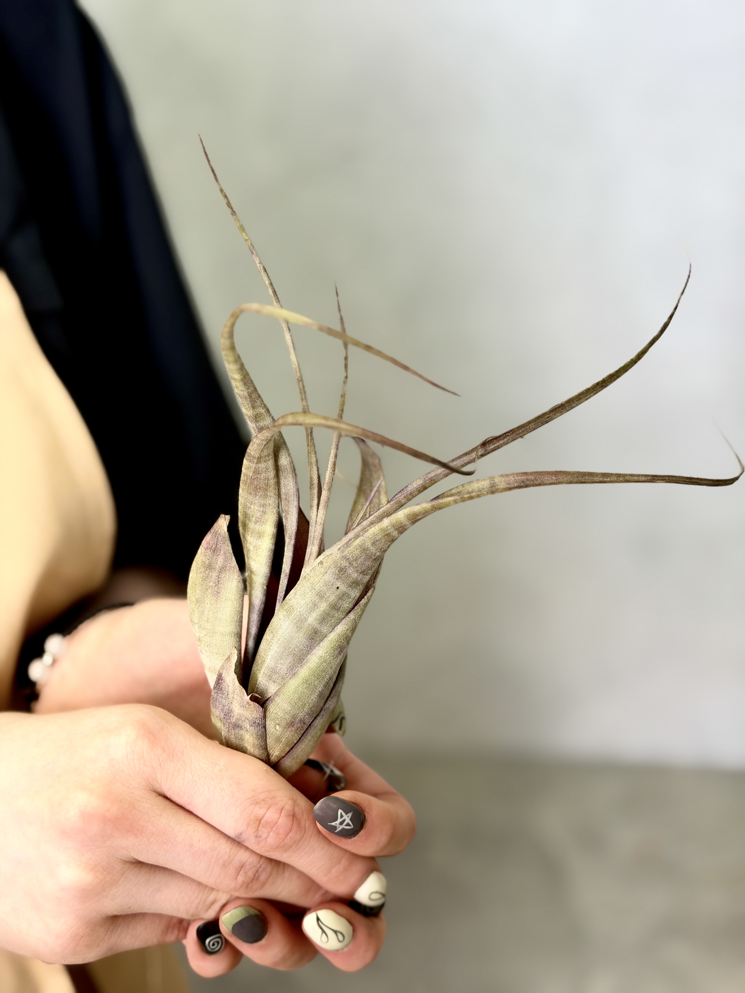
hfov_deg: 30.3
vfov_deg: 39.7
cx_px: 372
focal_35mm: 48
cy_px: 496
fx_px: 1377
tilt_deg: -14.8
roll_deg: +2.5
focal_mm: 6.76
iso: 64
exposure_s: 1/120
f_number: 1.78
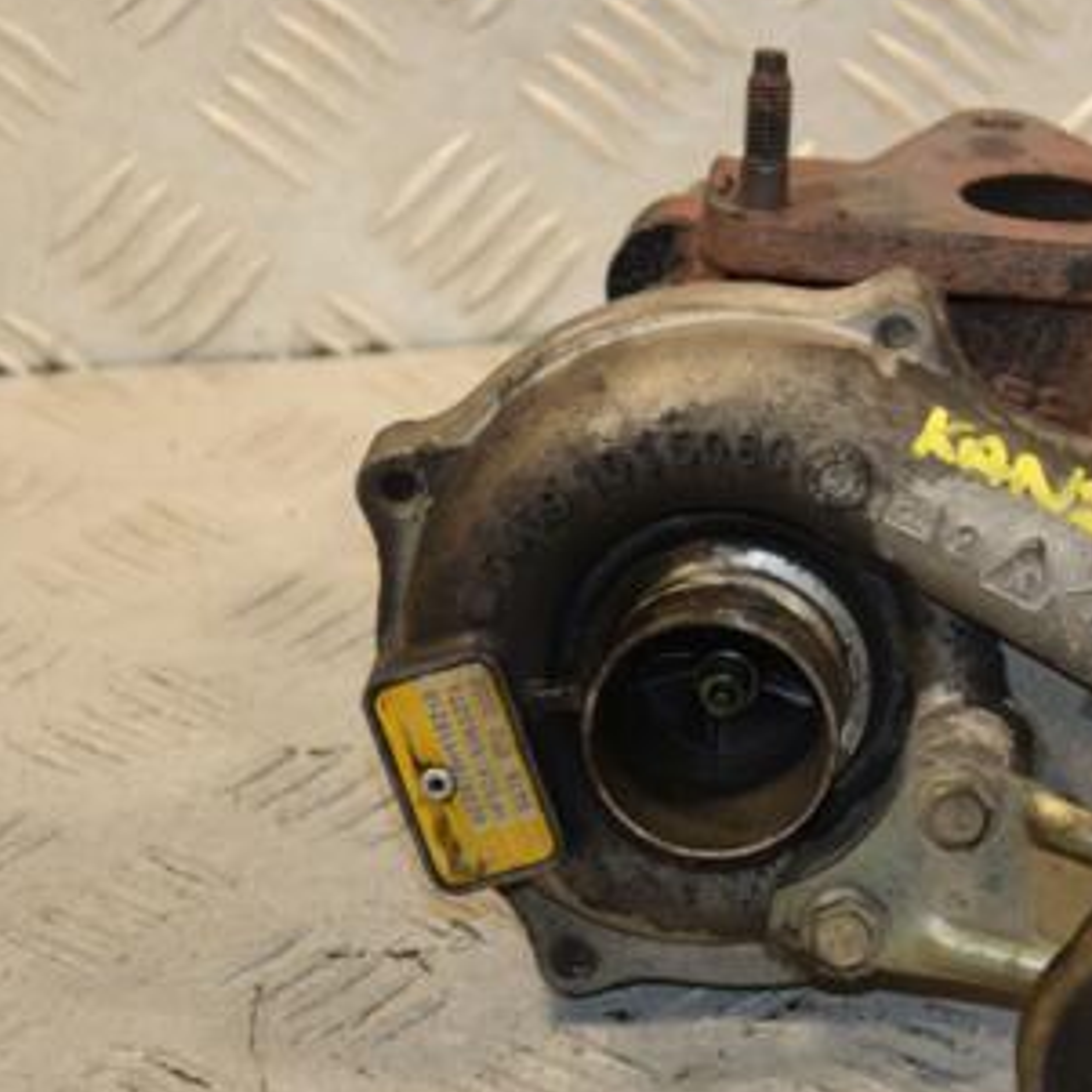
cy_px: 668
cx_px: 878
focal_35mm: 178
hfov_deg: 9.8
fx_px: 6353
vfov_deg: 9.8
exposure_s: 1/200
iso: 800
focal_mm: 70
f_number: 5.3
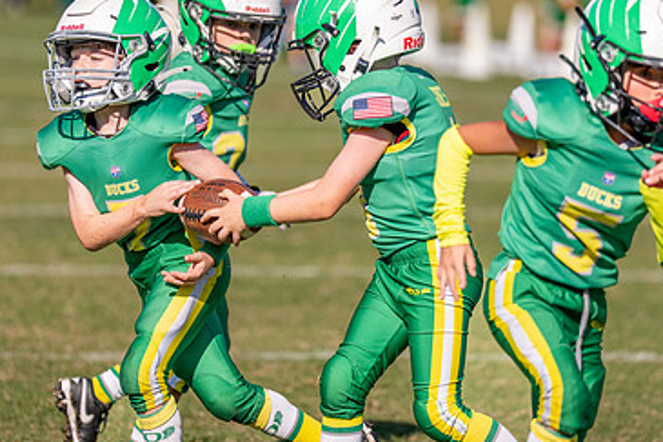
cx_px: 371
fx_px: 6645
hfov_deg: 5.7
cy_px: 188
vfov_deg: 3.8
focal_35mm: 361
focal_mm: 200
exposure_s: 1/5000
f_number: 2.8
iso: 250
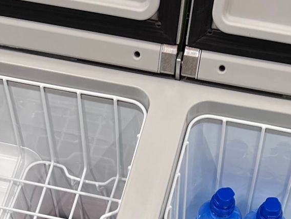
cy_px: 333
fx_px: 765
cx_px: 140
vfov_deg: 15.0
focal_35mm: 91
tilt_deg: -63.7
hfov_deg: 21.5
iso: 64
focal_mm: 5.7
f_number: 1.5
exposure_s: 1/100
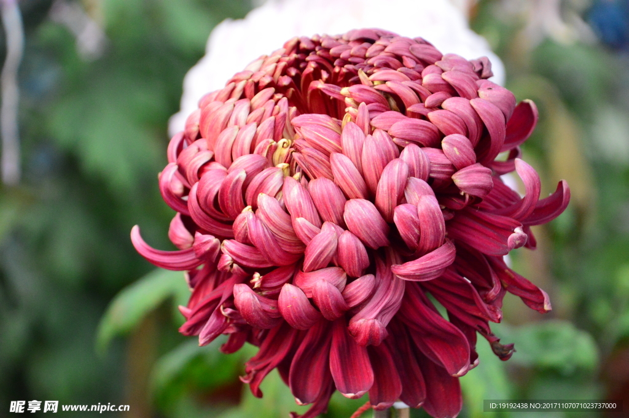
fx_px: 3535
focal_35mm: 202
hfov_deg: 10.2
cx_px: 314
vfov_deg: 6.8
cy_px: 209
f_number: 7.1
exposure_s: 1/250
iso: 2800
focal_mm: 135
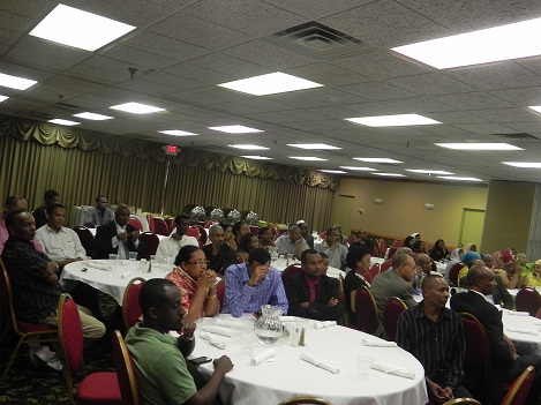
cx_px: 270
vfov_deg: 42.9
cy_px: 202
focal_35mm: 33
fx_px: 515
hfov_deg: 55.4
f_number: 2.8
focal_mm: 5.9
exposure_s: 1/30
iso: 160
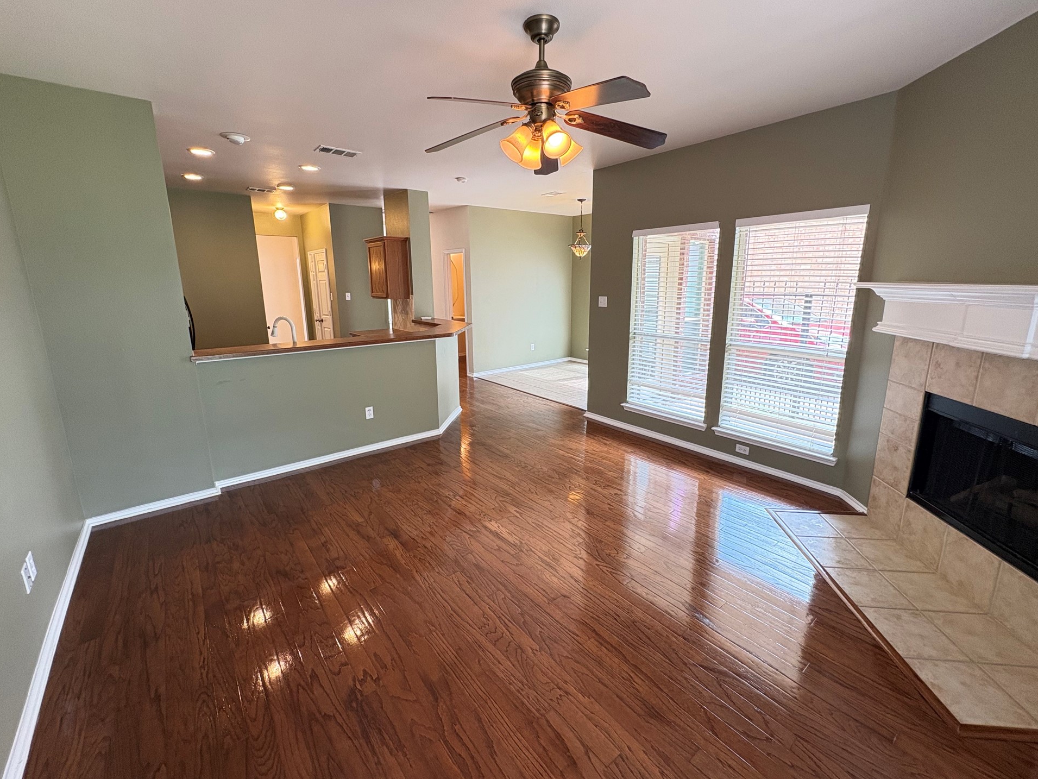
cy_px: 372
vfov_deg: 81.7
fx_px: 450
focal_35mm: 15
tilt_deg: -12.0
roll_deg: +0.5
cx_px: 524
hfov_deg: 98.2
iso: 200
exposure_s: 1/60
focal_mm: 2.22
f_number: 2.2
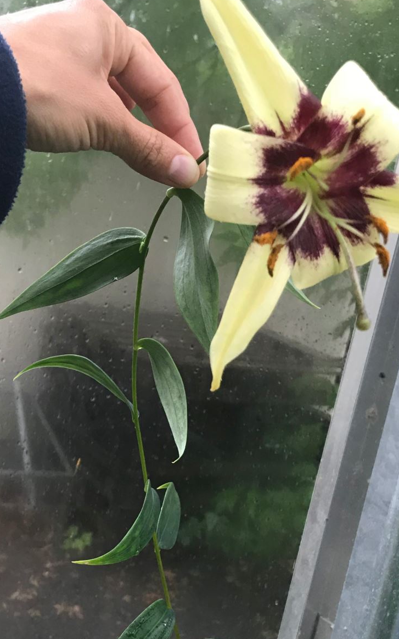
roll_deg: -11.1
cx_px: 198
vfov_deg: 38.9
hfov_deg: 25.3
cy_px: 453
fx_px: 888
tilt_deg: -14.4
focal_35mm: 51
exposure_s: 1/33
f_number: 1.8
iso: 32
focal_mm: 3.99
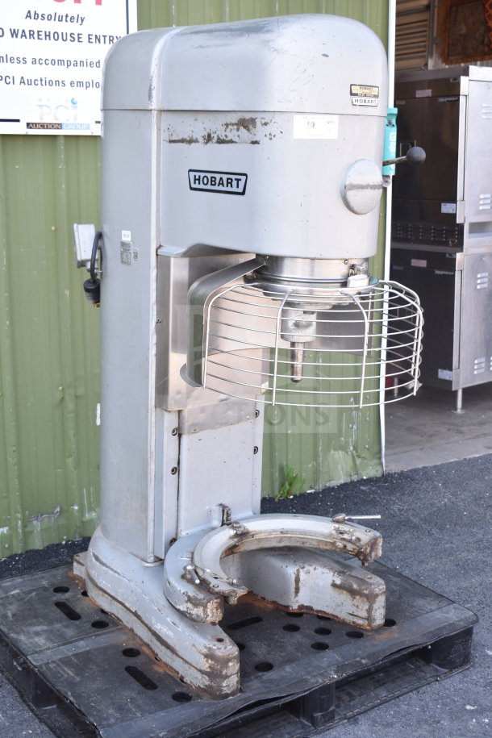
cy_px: 369
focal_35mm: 46
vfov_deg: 42.3
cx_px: 246
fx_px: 953
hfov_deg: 28.9
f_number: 5
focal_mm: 31
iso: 200
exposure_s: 1/100
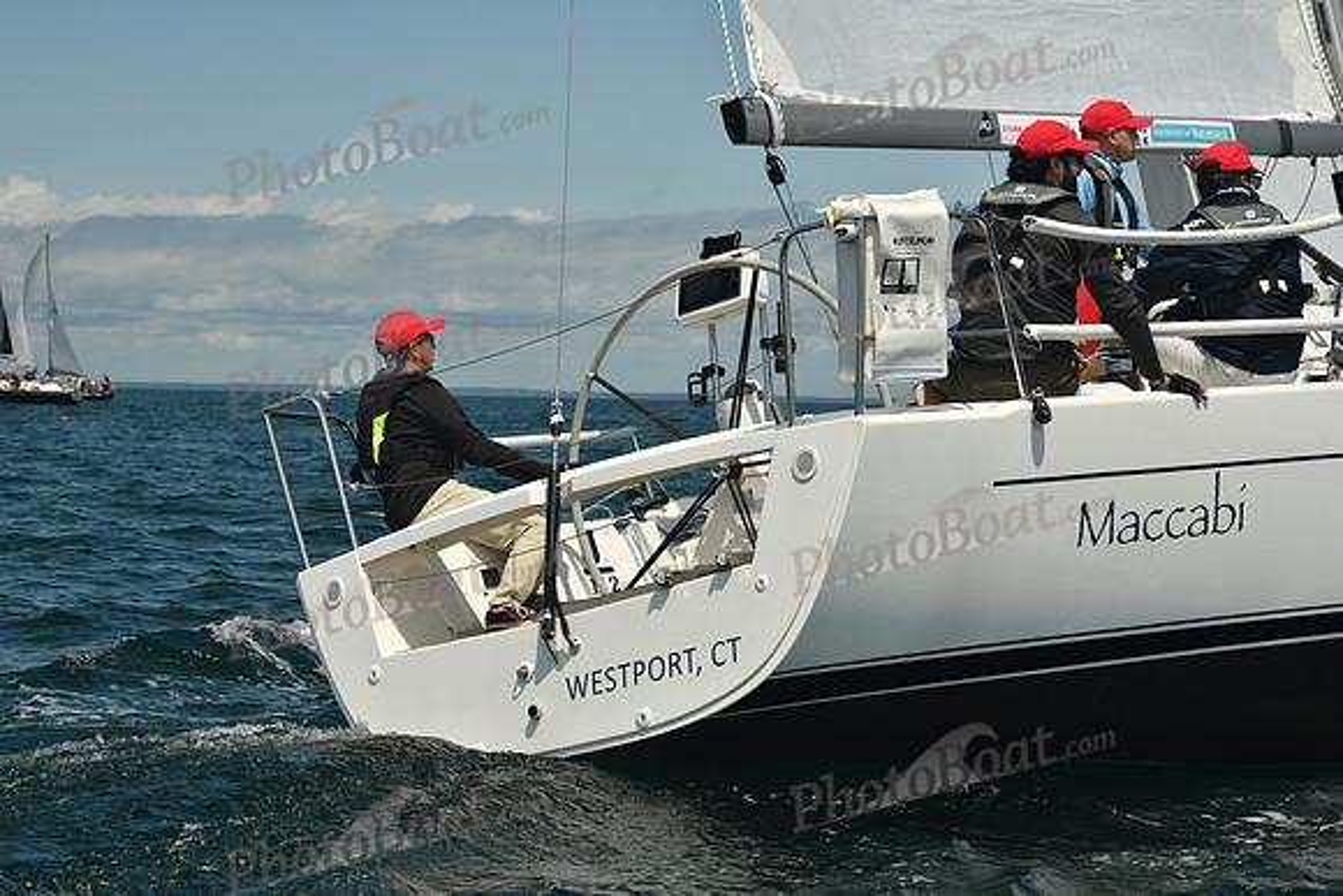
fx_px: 3209
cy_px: 448
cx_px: 672
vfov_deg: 15.9
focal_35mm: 86
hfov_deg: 23.6
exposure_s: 1/640
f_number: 9
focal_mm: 86
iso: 320
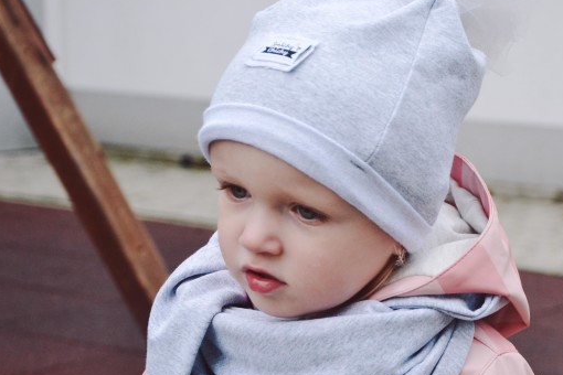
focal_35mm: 113
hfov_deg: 18.0
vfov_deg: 12.1
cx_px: 421
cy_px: 251
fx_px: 1767
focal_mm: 48
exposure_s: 1/500
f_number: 4.8
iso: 500
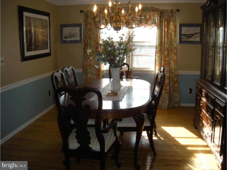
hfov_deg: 52.6
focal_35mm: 35
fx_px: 230
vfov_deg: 40.7
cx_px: 114
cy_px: 85
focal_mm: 5.9
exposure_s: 1/87.2
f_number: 3.8
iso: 89
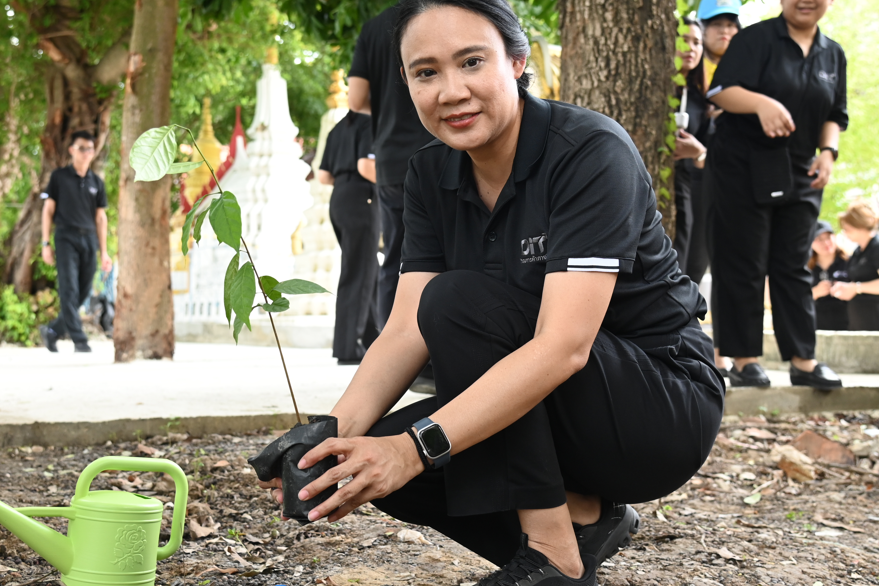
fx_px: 1318
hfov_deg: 36.9
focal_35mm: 54
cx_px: 409
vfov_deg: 25.1
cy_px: 263
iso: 800
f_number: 5
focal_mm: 38
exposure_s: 1/125
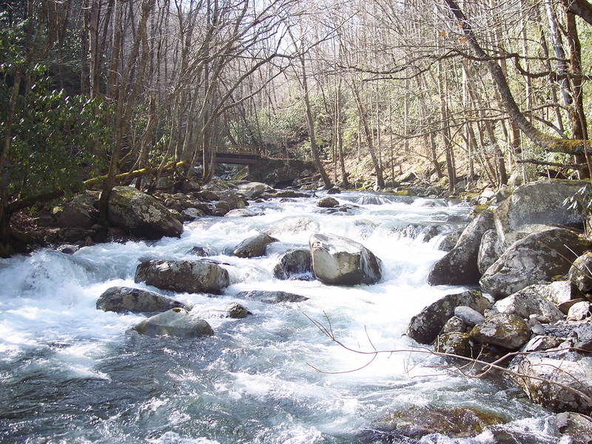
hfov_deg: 47.9
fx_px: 667
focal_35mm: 39
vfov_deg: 36.8
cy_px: 222
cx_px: 296
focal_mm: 8
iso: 100
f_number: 3.4
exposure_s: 1/125
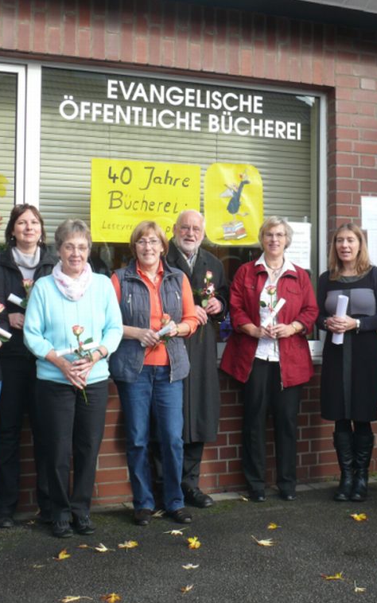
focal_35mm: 53
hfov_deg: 24.2
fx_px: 871
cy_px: 304
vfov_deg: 38.2
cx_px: 283
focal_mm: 7.9
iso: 100
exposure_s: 1/100
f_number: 4
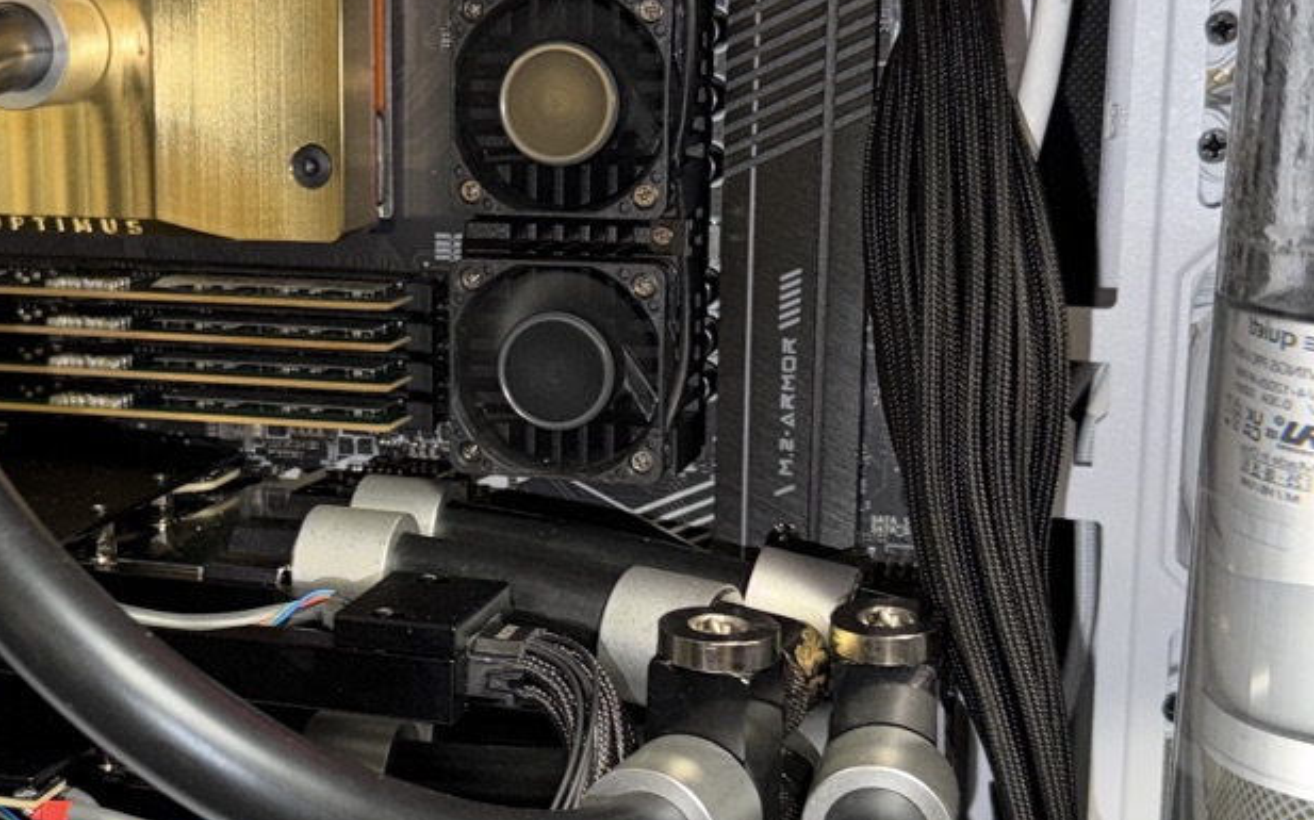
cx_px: 362
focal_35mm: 66
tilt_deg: -10.6
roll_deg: +0.0
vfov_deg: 19.7
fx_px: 2362
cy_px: 460
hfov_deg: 30.7
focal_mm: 6.76
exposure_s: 1/6
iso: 80
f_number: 1.78
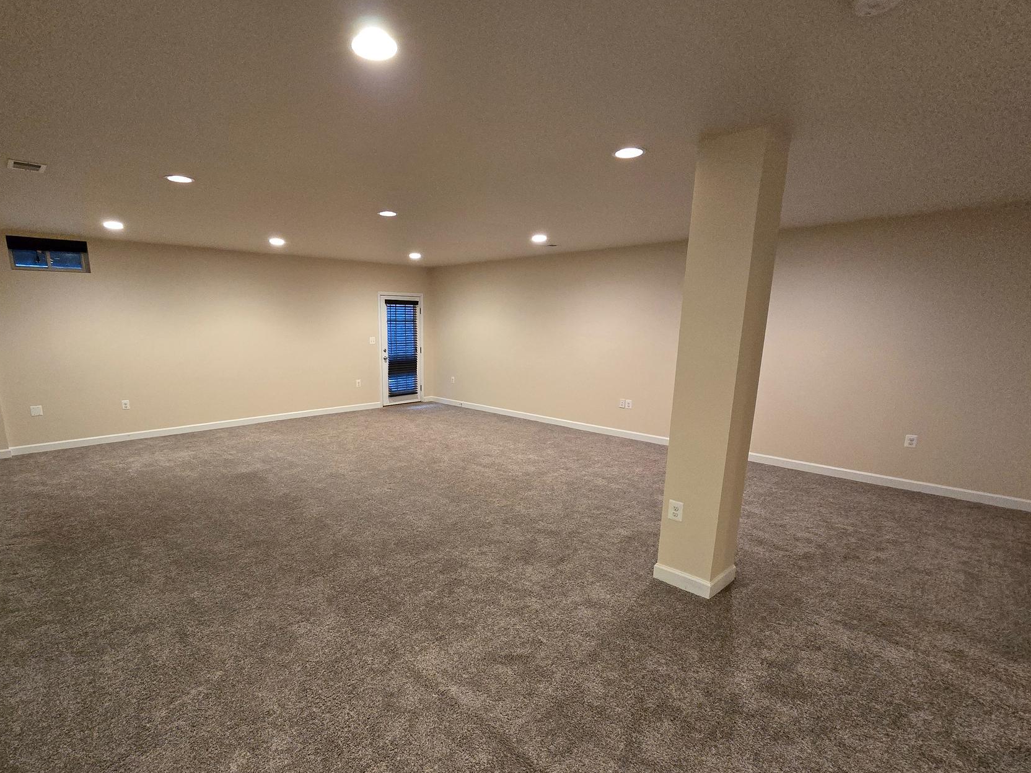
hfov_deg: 93.9
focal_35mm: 16
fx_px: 477
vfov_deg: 77.7
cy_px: 440
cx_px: 447
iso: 1000
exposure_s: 1/60
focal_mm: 2.2
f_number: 2.2
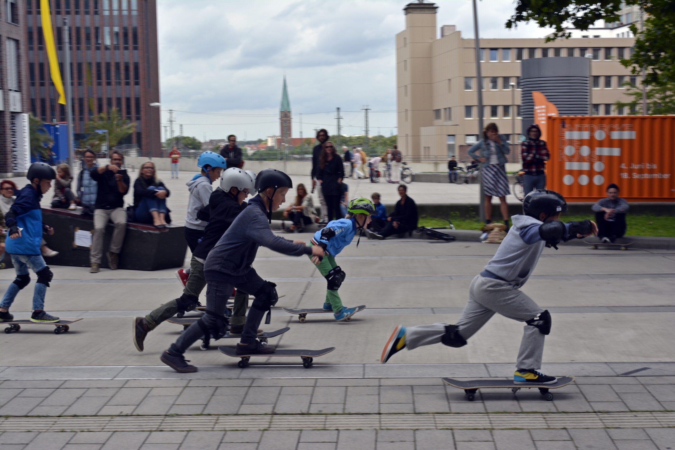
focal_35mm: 54
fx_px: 1012
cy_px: 225
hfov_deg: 36.9
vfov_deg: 25.1
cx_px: 338
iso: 200
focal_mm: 36
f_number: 9
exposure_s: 1/200
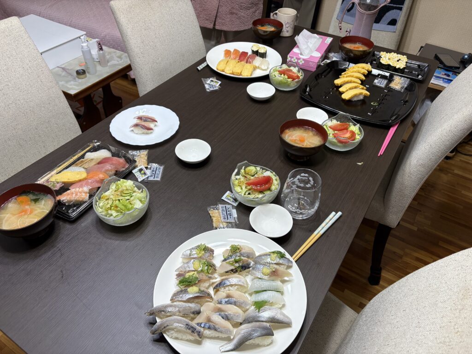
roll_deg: -2.1
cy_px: 177
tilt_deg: -43.7
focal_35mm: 26
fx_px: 355
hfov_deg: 67.3
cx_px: 236
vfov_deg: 53.1
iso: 125
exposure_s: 1/80
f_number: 1.6
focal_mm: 5.96
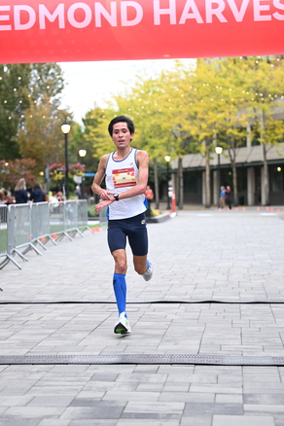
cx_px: 132
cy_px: 187
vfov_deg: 23.1
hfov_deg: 15.5
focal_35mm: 88
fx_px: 1041
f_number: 2.8
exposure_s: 1/800
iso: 1600
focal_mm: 70
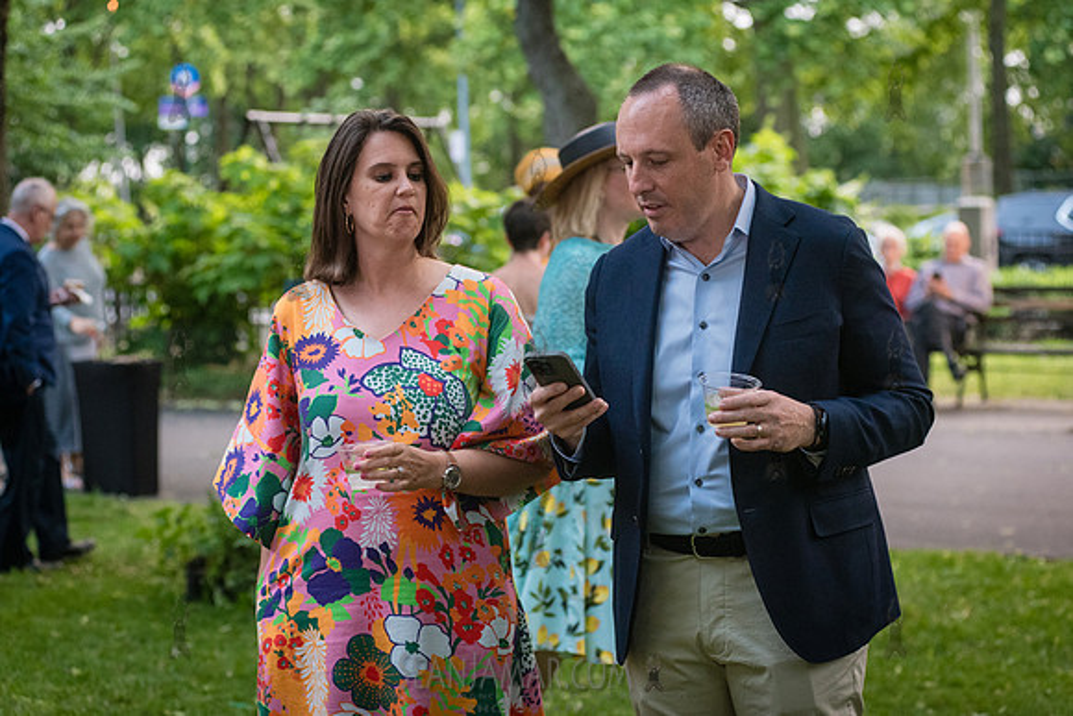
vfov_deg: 17.0
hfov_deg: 25.3
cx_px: 536
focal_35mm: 80
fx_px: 2390
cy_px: 358
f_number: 4
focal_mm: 80
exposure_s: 1/200
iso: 3200
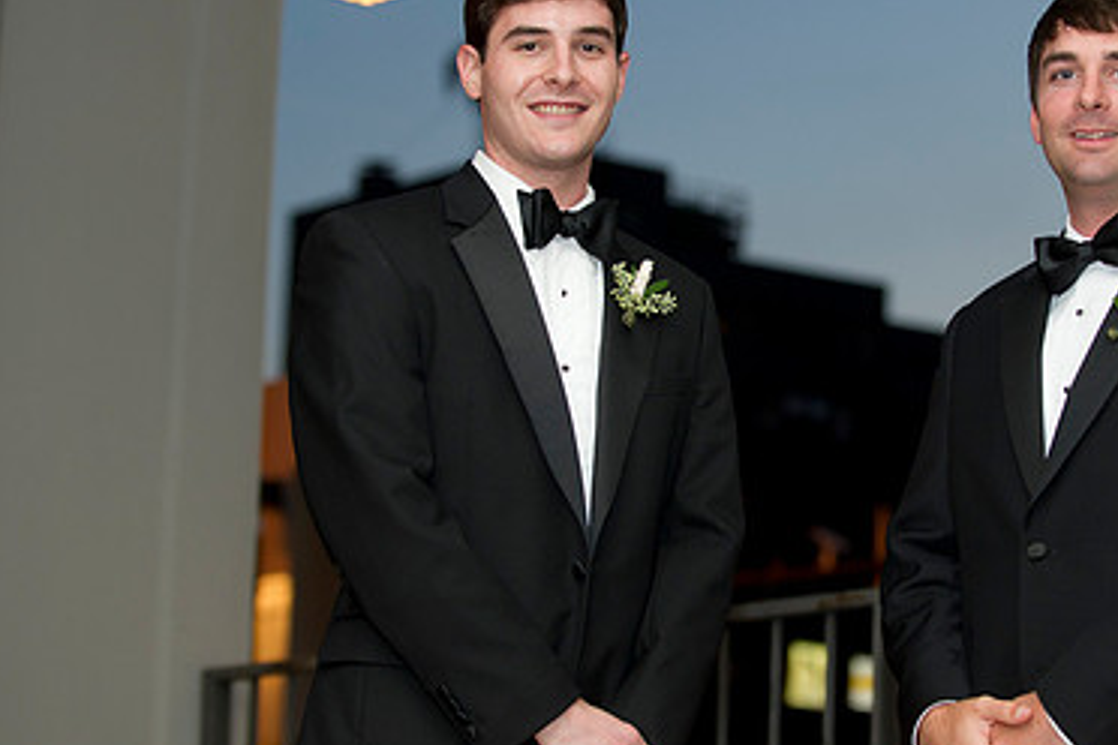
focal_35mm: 117
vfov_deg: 11.7
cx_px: 745
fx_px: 3633
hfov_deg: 17.4
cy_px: 312
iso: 640
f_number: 2.8
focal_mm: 75
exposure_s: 1/60
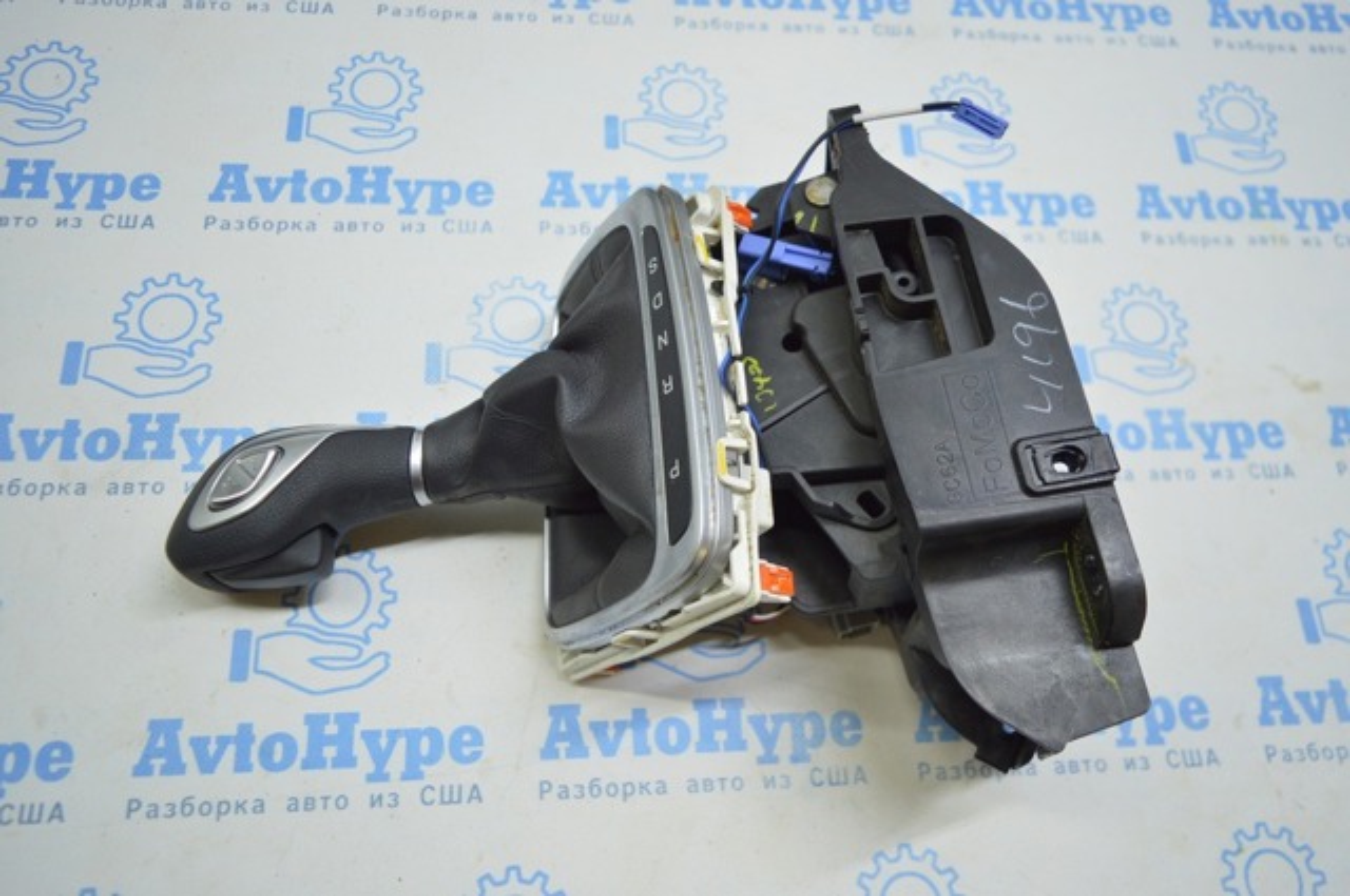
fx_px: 1011
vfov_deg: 47.8
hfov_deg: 67.4
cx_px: 675
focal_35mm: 27
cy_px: 448
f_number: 3.5
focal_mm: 18
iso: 400
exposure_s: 1/60
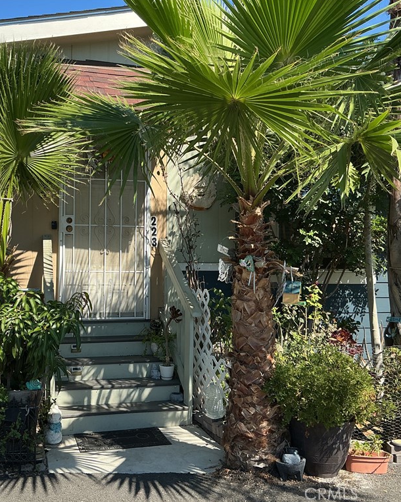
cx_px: 145
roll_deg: +0.9
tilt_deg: +2.0
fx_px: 564
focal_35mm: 38
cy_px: 251
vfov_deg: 47.9
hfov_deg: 38.8
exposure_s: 1/804
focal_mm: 3
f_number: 1.8
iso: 25
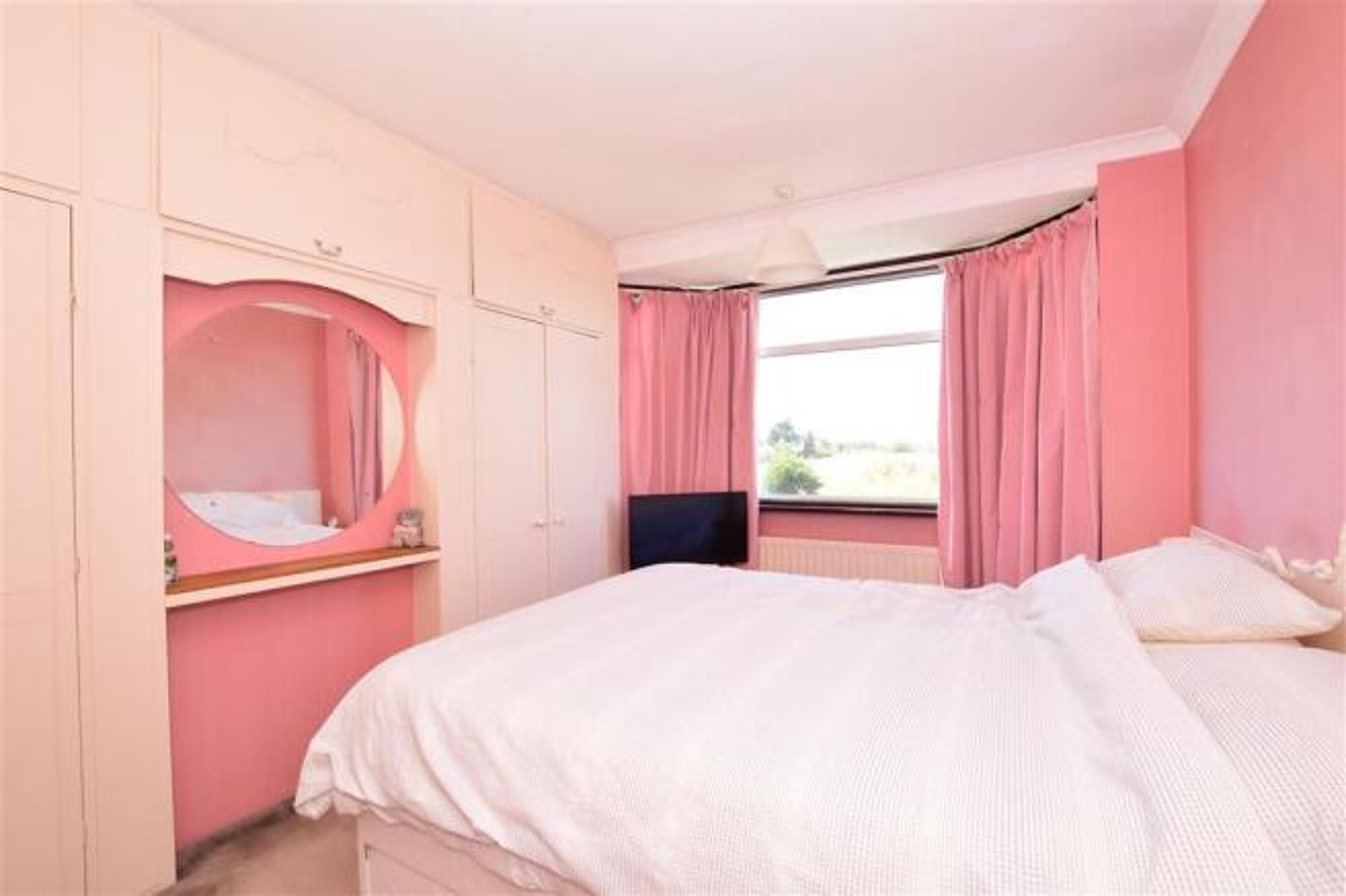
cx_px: 673
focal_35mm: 15
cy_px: 448
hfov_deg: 100.4
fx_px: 561
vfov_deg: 77.3
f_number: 11
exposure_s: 1/60
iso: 500
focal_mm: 10
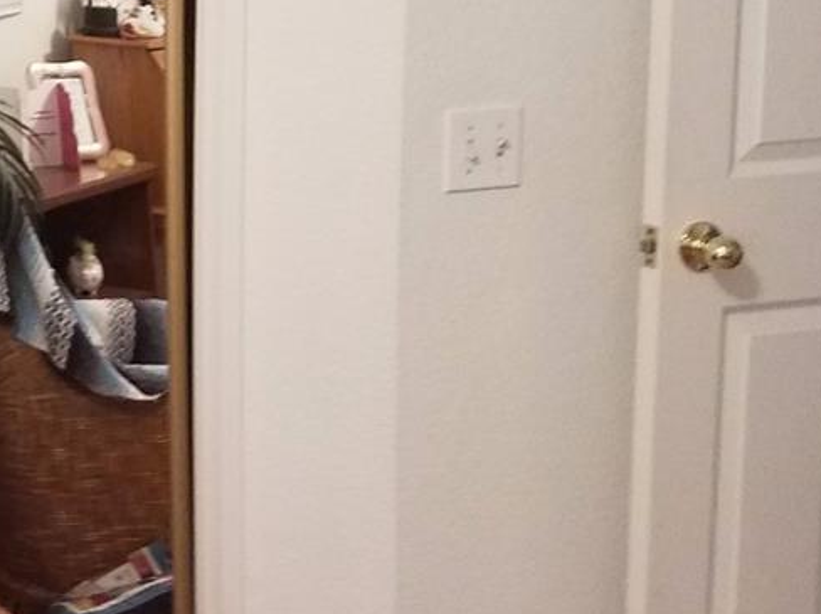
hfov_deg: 22.1
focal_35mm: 80
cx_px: -236
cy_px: 111
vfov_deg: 18.2
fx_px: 1896
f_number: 1.7
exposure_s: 1/20
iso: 250
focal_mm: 4.2
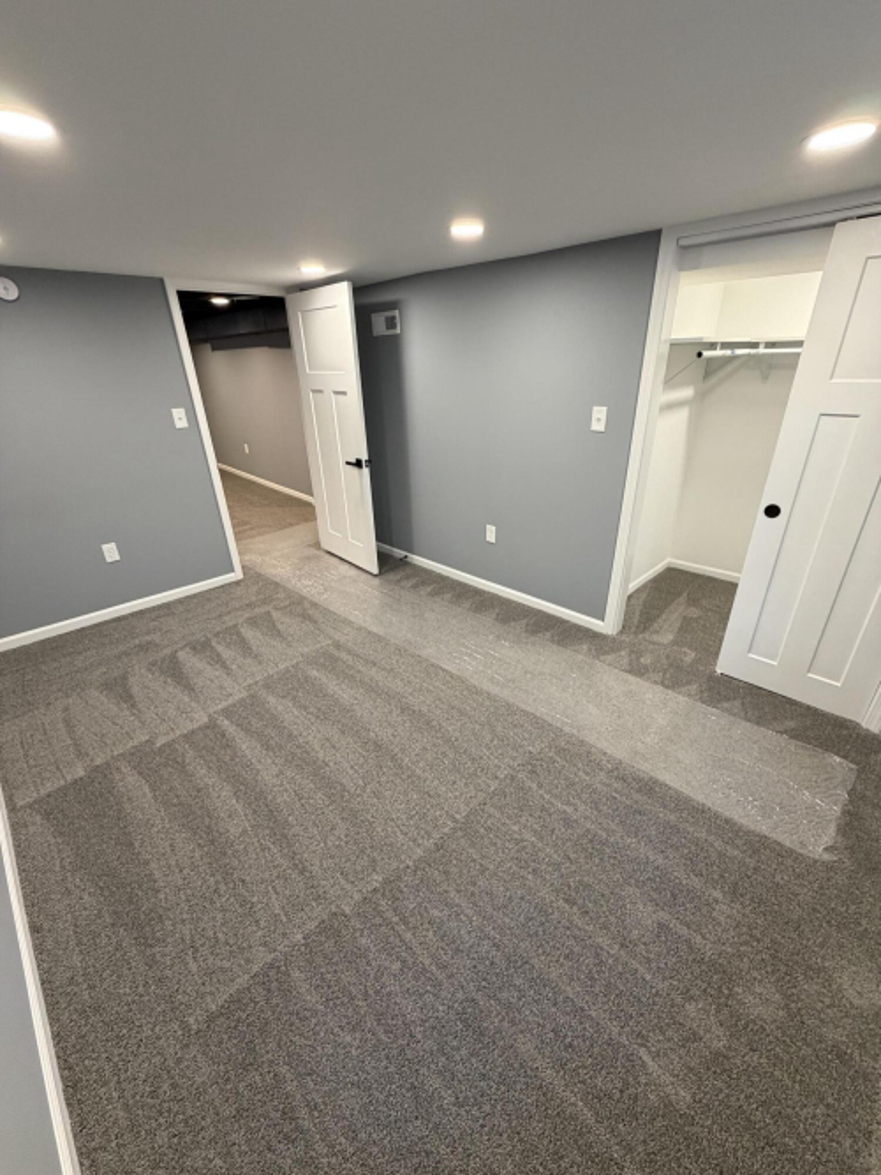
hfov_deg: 85.7
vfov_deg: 102.1
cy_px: 588
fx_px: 475
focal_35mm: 14
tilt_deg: -25.7
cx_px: 440
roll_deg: +1.2
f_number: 2.2
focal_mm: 2.22
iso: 320
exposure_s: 1/60
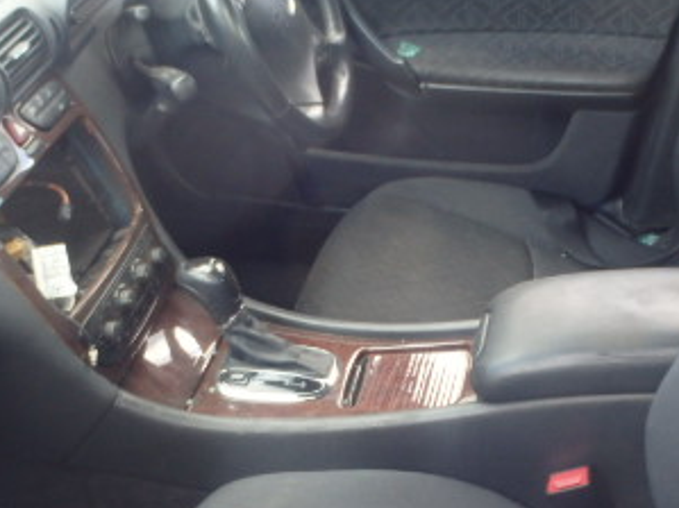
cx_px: 416
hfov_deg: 32.1
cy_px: 318
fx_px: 1176
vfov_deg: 24.3
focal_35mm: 60
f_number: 3.9
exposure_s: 1/50
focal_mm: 5
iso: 200
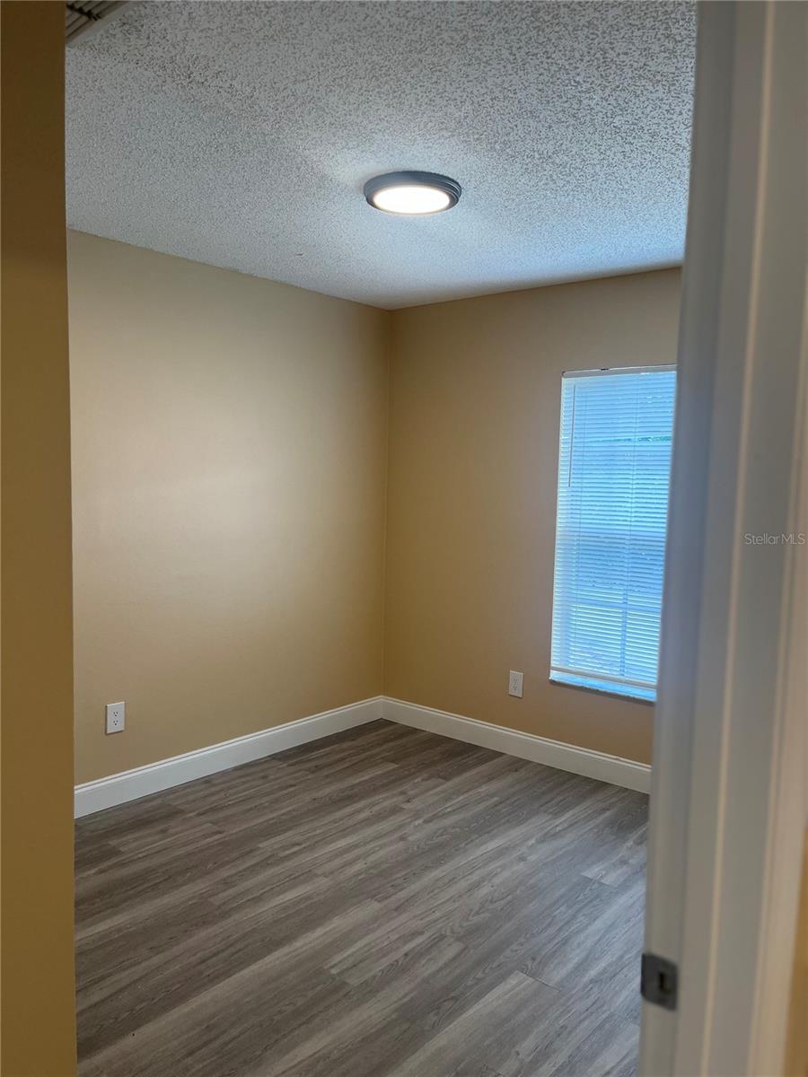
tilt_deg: -5.3
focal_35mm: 26
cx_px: 404
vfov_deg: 67.3
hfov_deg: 53.1
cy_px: 538
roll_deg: -0.9
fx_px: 809
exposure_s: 1/120
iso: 100
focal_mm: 5.1
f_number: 1.6
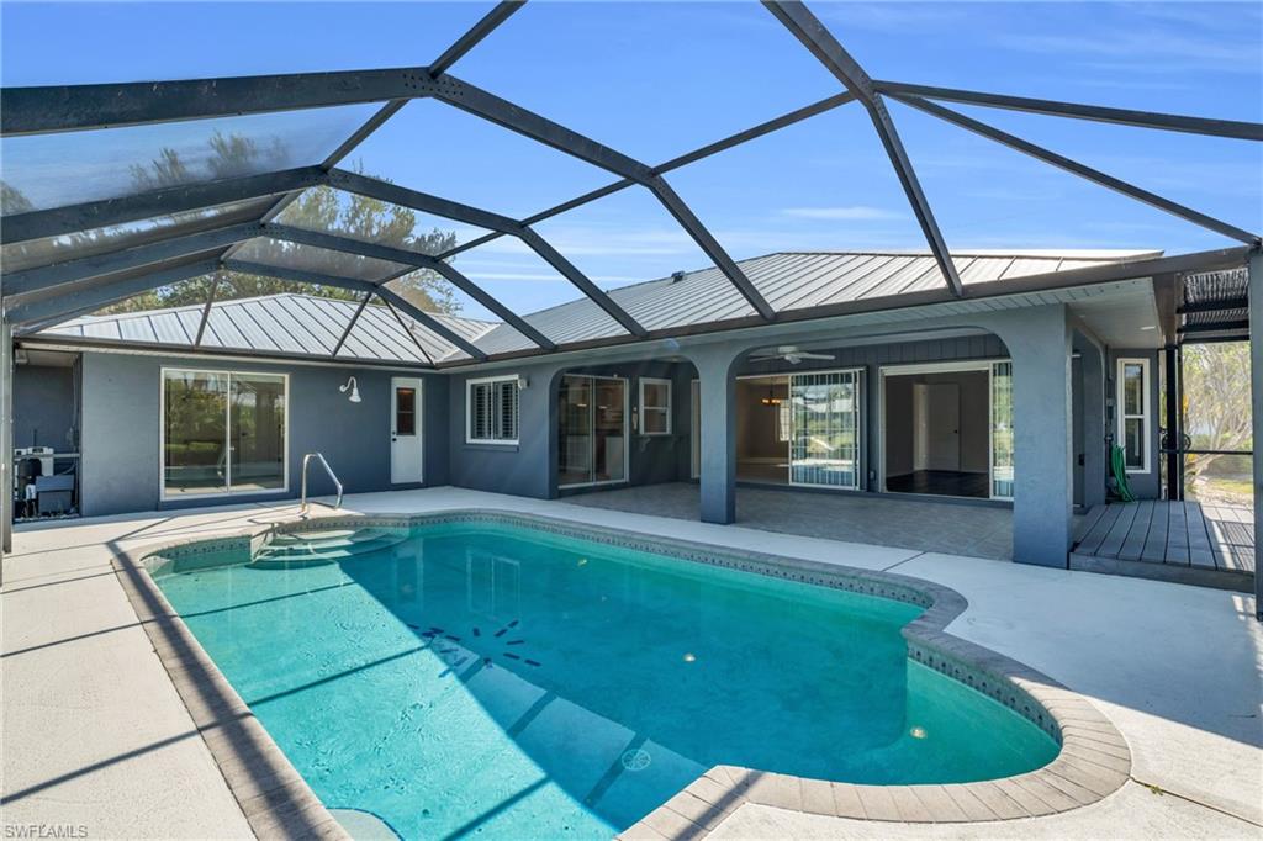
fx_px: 561
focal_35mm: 16
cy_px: 420
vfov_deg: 73.7
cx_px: 632
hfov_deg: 96.8
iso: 200
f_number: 9
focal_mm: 16
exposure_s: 1/320
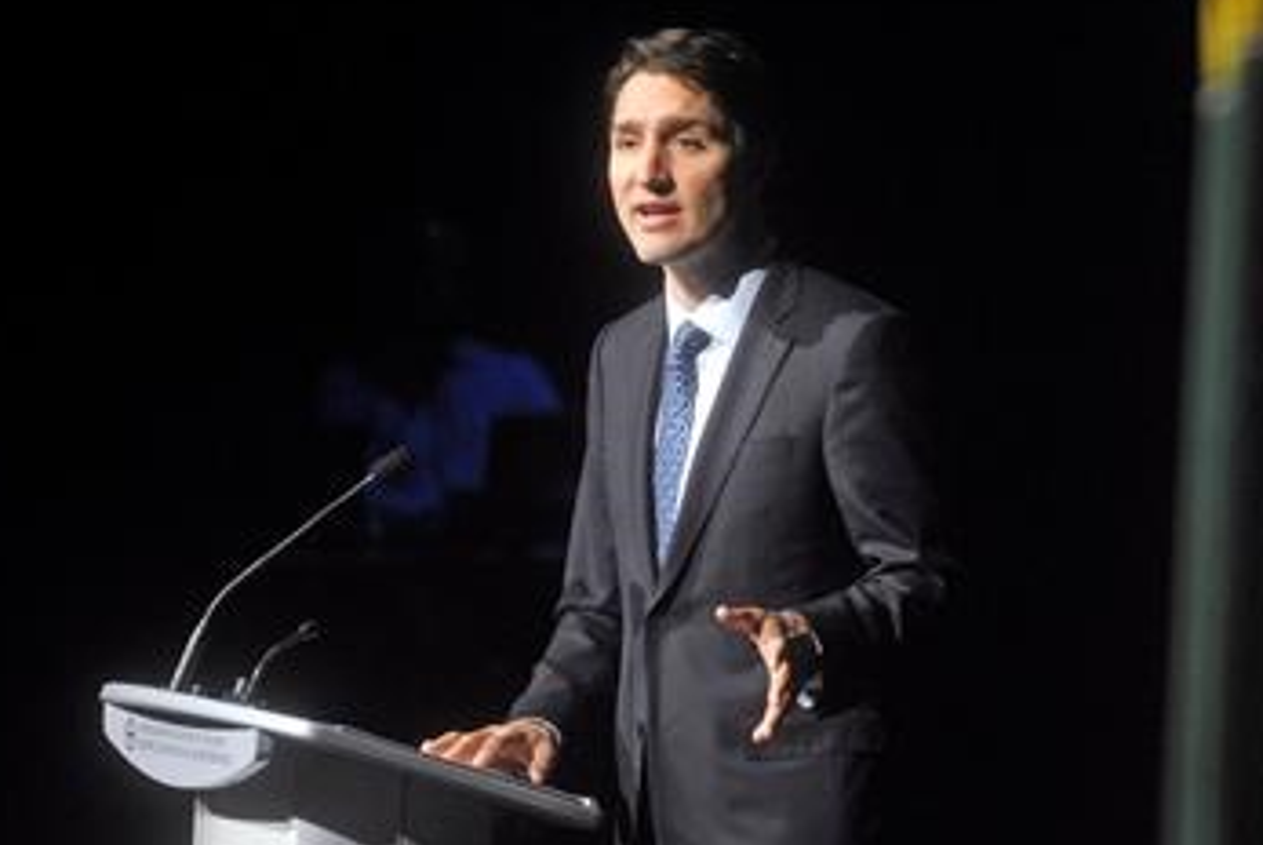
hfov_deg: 5.5
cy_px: 470
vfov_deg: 3.7
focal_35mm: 374
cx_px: 1132
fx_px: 13132
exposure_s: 1/200
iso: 2500
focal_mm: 200
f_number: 4.5
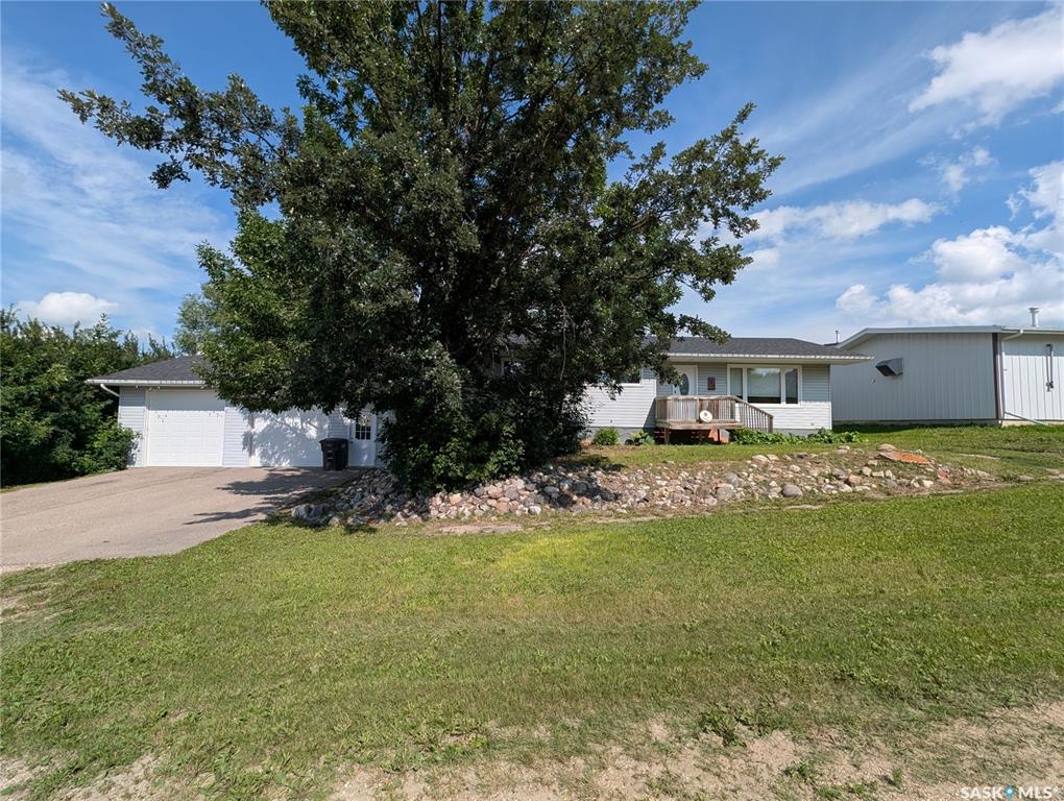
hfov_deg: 106.1
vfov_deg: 90.1
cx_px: 532
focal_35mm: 13
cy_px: 400
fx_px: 400
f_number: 2.2
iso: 47
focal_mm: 1.95
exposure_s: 1/1942
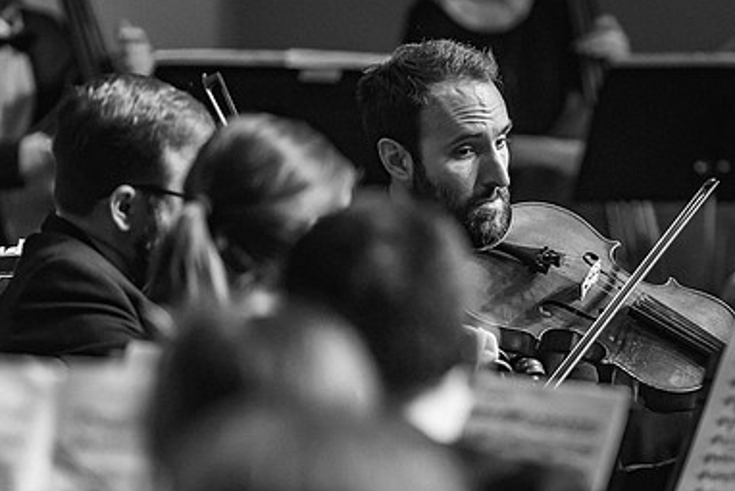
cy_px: 269
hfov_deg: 5.0
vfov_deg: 3.4
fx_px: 8374
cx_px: 493
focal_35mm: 410
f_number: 4
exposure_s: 1/250
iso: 5000
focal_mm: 270
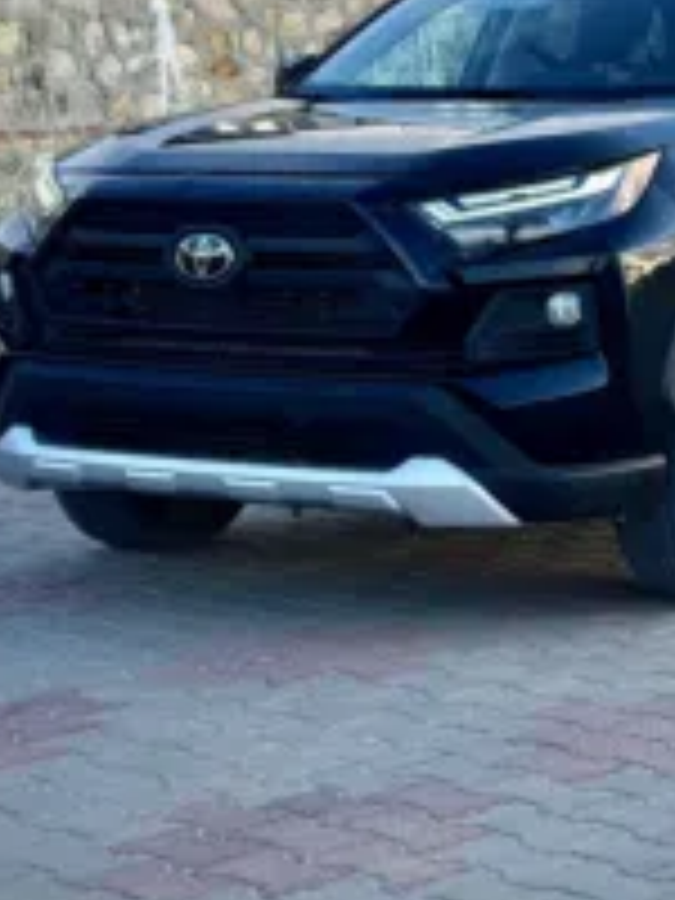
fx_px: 2496
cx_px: 562
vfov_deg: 19.9
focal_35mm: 96
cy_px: 18
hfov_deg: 15.3
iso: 64
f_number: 1.78
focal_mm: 6.76
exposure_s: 1/843
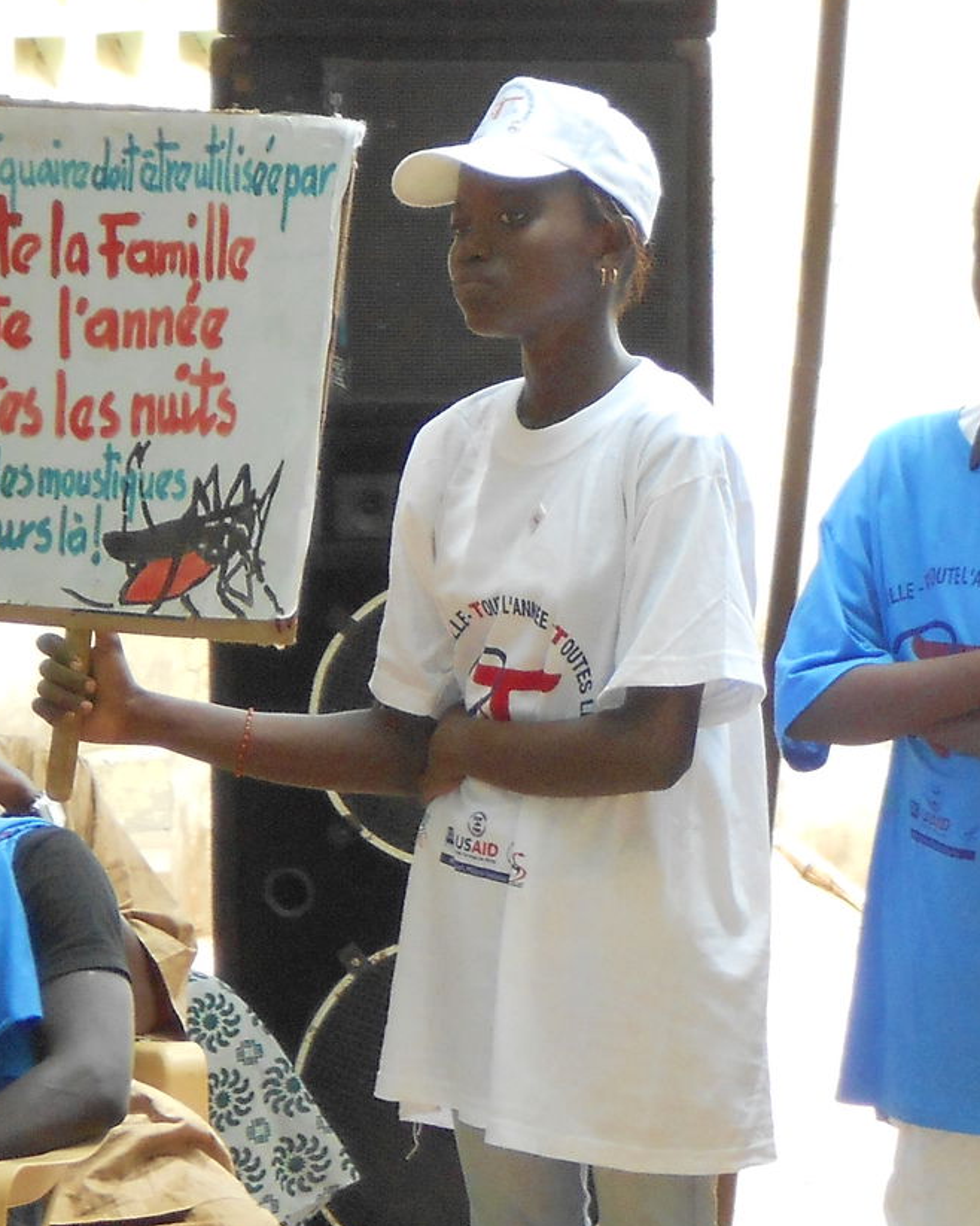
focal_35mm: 296
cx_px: 1054
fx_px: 10736
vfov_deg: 6.5
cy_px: 828
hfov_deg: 5.2
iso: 200
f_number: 6.5
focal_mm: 23
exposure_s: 1/60
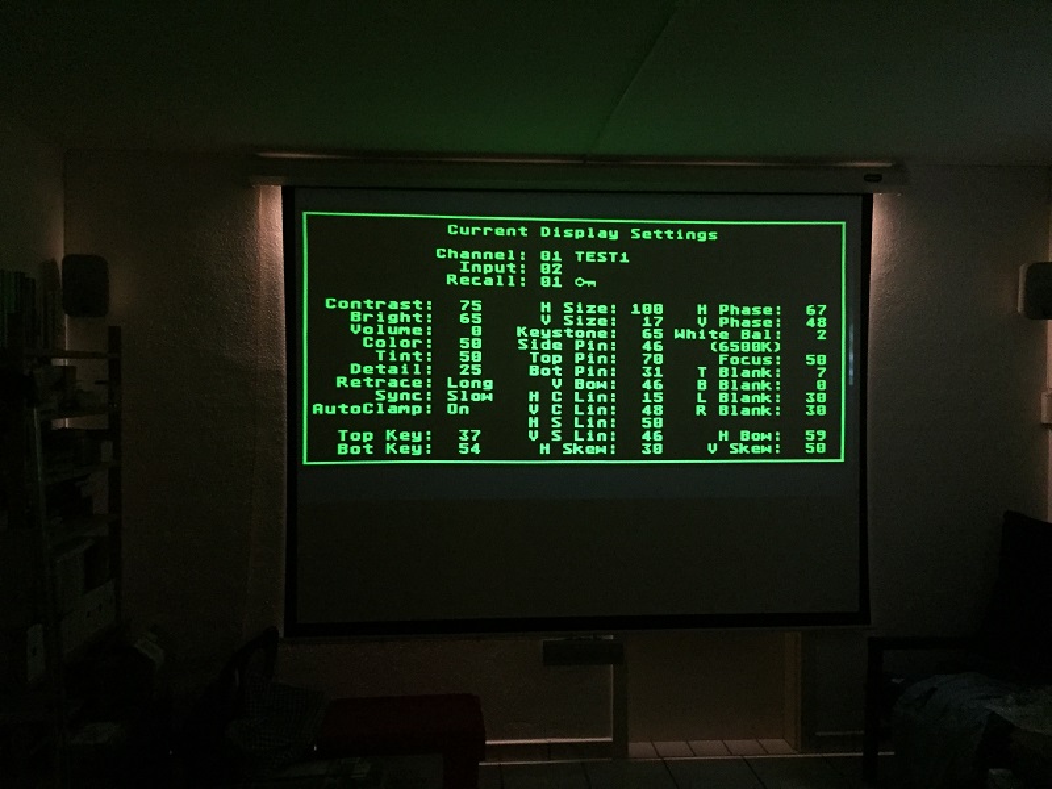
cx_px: 526
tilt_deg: -0.2
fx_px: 881
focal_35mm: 29
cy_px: 394
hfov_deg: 61.7
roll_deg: -2.2
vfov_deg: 48.2
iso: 320
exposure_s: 1/17
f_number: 2.2
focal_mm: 4.15
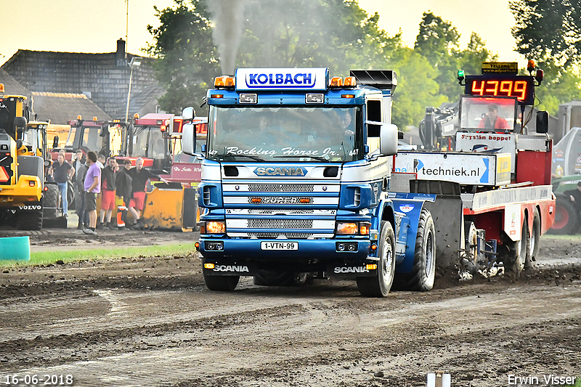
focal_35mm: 262
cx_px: 290
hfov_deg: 7.8
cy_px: 194
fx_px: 4235
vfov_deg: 5.2
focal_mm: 175
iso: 2500
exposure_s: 1/1600
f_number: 5.6
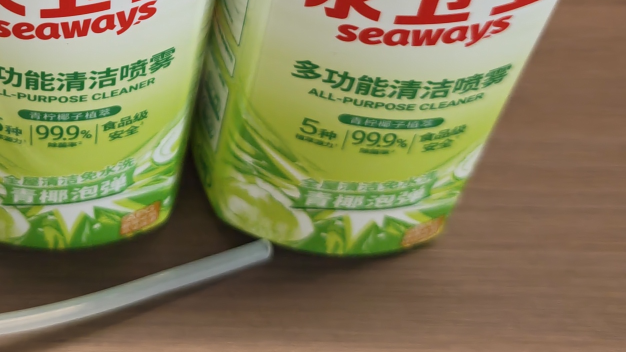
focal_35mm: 82
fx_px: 1361
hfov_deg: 24.9
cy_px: -94
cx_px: 24
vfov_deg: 14.2
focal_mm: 6.55
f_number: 1.6
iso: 200
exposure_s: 1/50
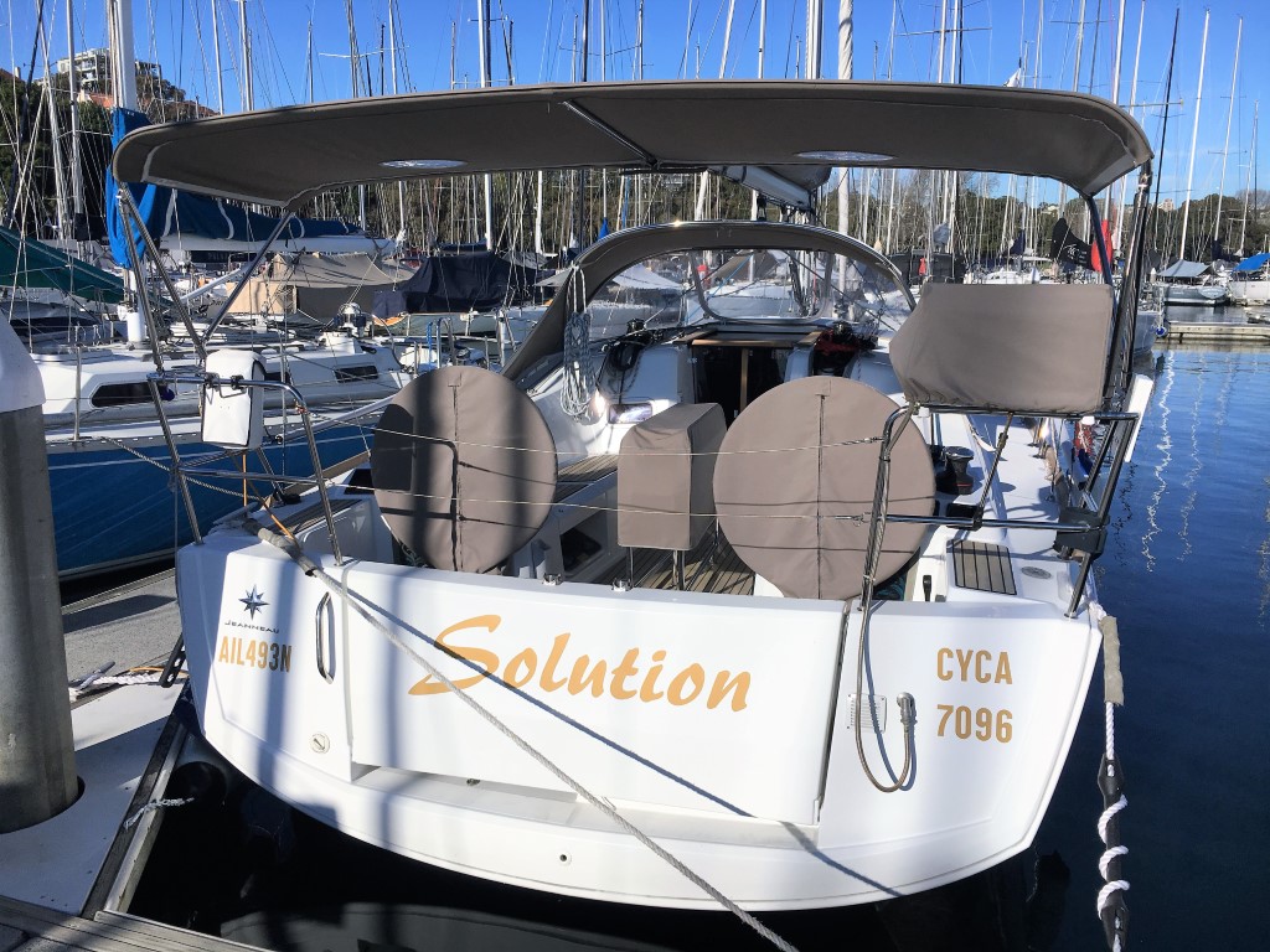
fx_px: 1064
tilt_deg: -9.6
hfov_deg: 61.7
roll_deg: -0.8
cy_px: 476
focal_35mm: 29
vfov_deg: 48.2
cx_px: 635
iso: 25
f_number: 2.2
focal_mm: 4.15
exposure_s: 1/3344
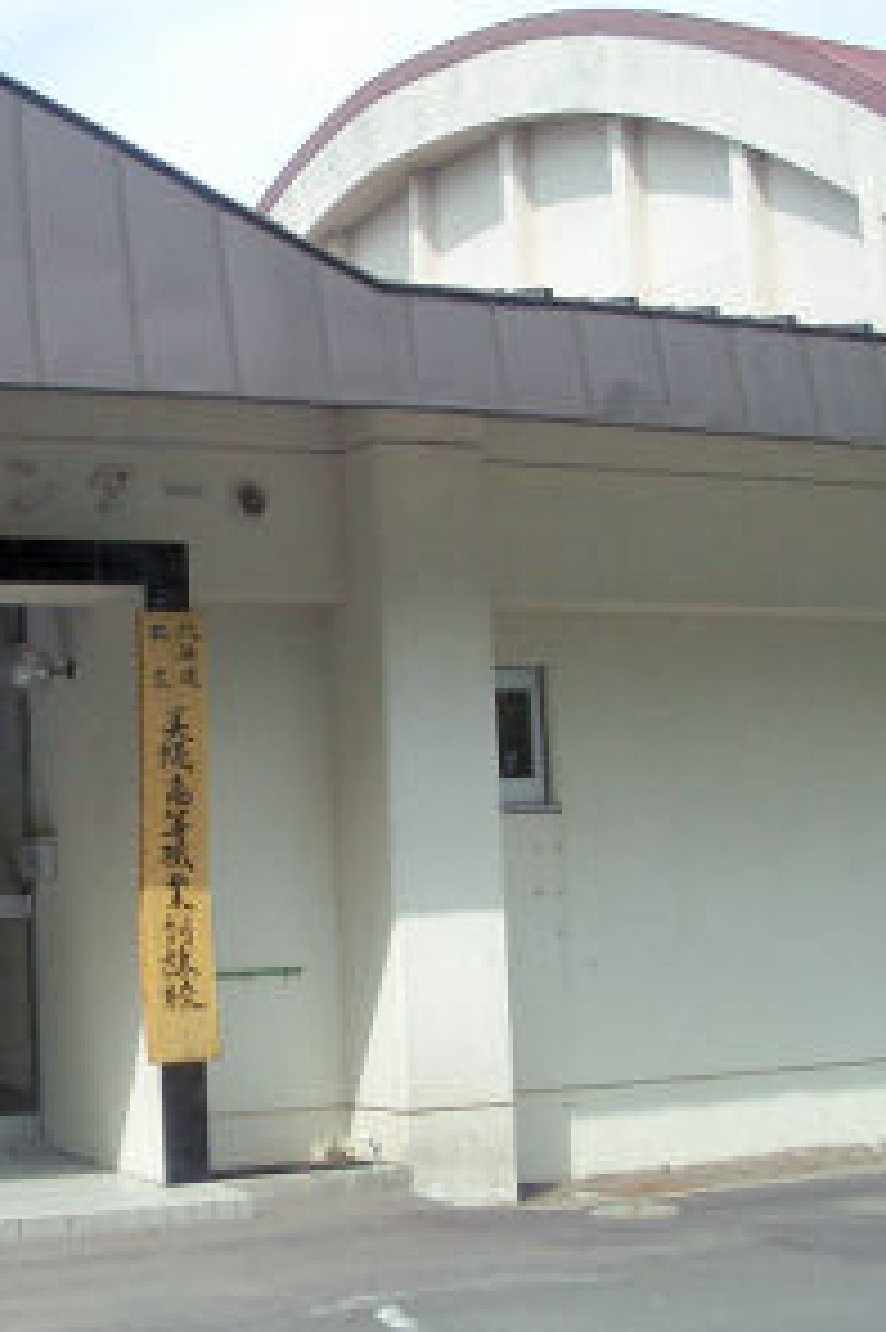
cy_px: 644
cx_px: 166
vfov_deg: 31.9
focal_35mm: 63
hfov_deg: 21.3
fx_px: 2328
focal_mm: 5.8
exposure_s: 1/400
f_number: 4.3
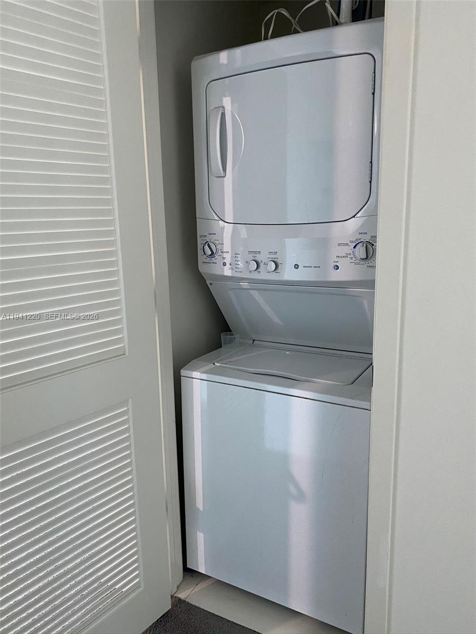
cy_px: 317
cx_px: 238
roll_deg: +0.3
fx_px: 477
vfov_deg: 67.3
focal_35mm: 26
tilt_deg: -11.3
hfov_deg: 53.1
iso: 320
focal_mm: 4.25
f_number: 1.8
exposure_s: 1/60
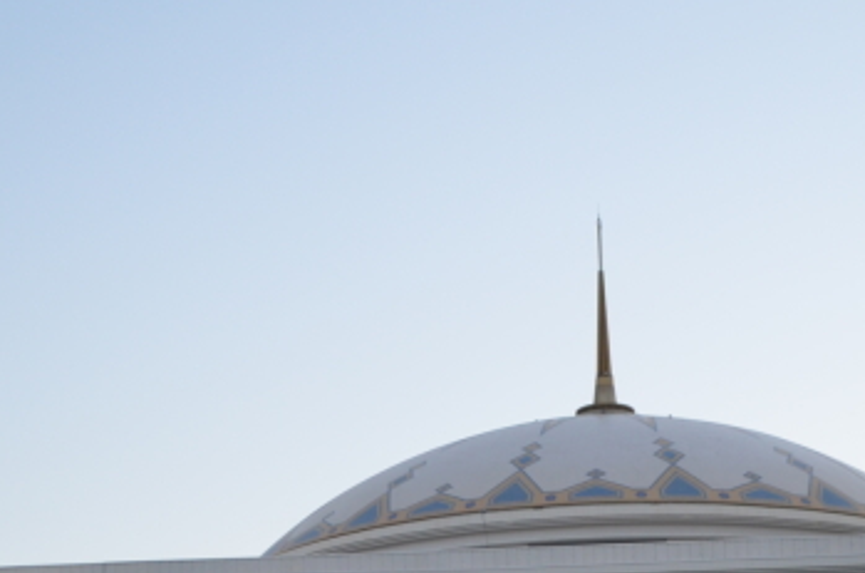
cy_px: 598
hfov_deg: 23.1
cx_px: 525
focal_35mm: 88
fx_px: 2110
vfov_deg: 15.1
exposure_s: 1/125
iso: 360
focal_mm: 20
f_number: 3.8
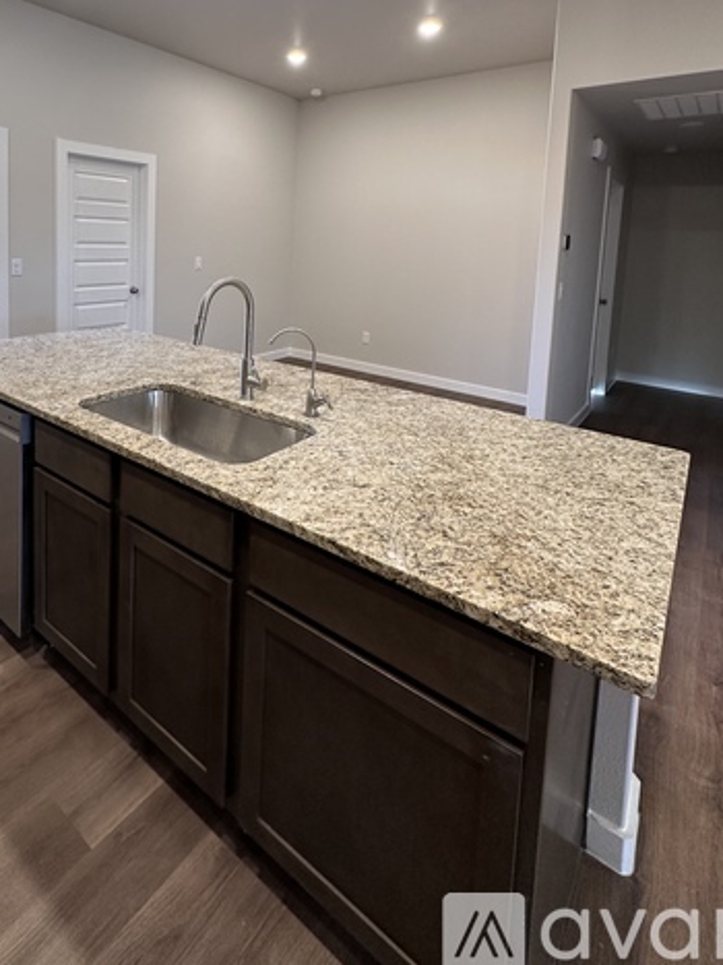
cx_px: 260
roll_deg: -2.1
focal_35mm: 20
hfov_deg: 64.7
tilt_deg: -4.8
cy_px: 286
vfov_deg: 77.8
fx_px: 557
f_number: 2.2
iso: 160
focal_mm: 2.22
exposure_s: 1/60
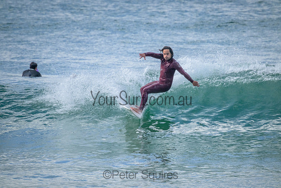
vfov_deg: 1.7
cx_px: 140
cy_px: 94
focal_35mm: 800
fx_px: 6246
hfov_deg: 2.6
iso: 2800
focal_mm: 800
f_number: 11
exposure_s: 1/1250
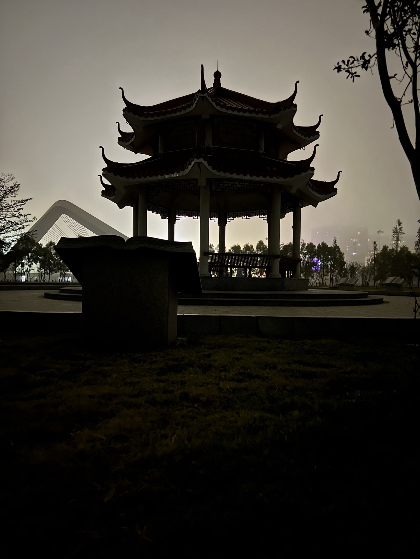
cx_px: 210
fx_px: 421
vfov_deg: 67.3
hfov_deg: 53.1
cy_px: 280
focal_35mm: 26
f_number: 1.5
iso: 1000
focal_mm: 5.7
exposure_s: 1/7
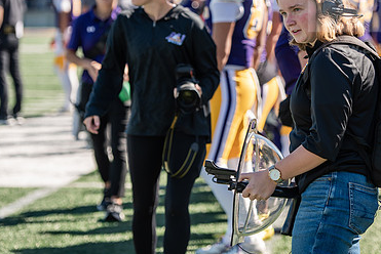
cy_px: 70
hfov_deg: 11.7
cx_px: 277
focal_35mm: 175
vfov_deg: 7.9
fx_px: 1853
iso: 125
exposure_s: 1/800
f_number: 3.2
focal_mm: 112
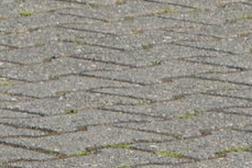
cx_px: 625
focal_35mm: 565
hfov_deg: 3.6
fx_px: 3957
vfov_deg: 2.4
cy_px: -412
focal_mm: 48
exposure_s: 1/250
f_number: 8
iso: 100
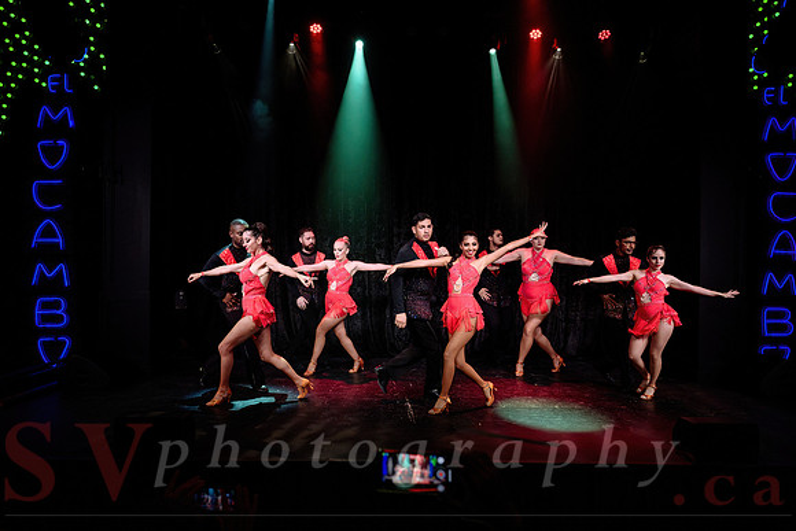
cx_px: 398
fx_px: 531
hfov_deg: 73.7
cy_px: 266
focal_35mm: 24
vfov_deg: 53.2
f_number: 3.2
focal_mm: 24
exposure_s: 1/500
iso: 1600
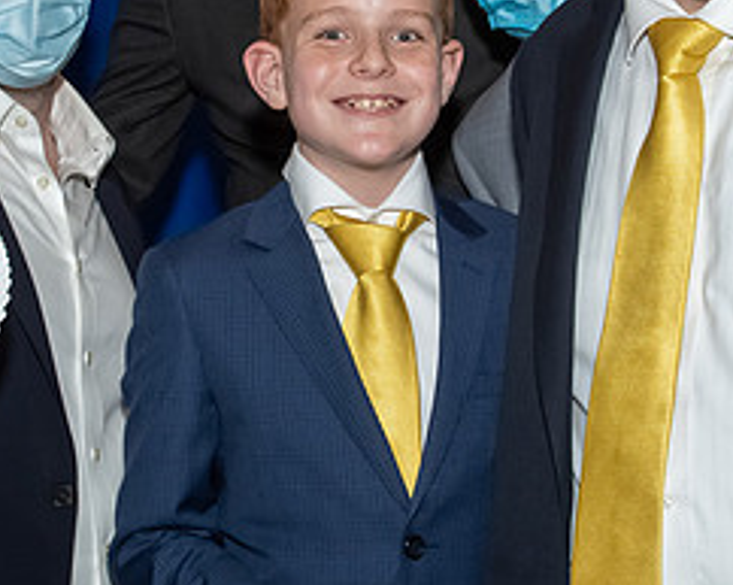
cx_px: 295
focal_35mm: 116
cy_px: 99
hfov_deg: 16.6
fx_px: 2513
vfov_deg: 13.2
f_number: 8
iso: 500
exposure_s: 1/250
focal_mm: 24
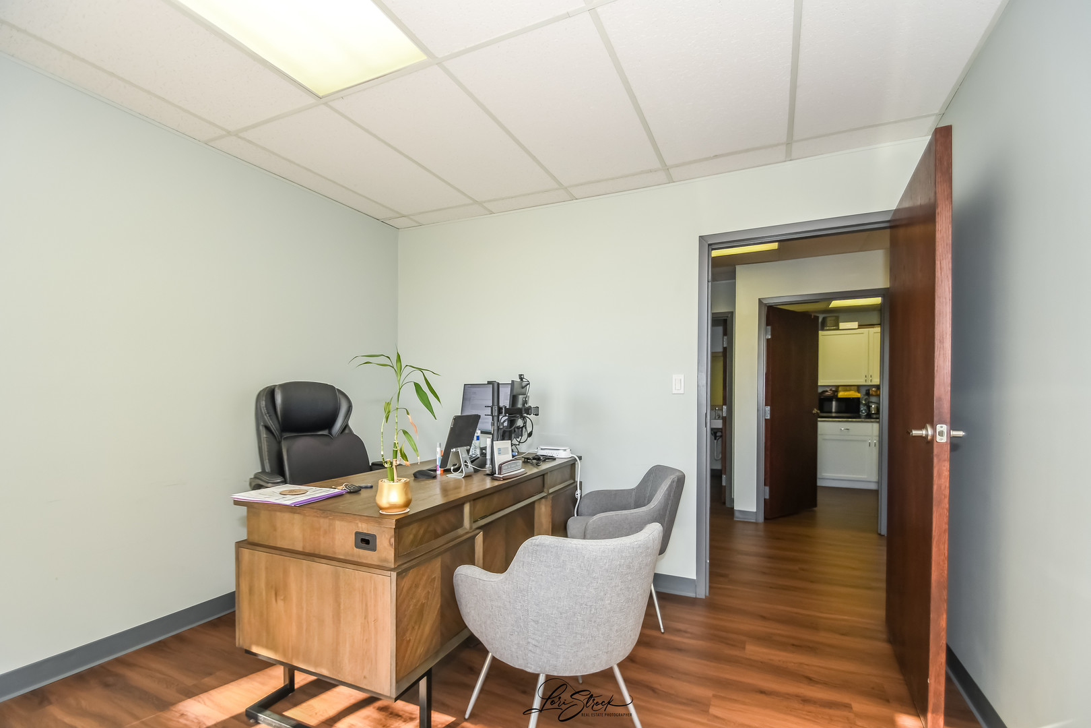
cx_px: 546
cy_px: 364
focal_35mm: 15
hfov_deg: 100.4
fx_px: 455
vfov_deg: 77.3
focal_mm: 10
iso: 400
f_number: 8
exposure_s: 1/320
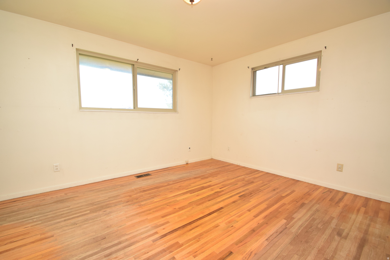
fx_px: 162
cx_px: 195
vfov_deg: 77.3
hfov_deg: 100.4
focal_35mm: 15
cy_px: 130
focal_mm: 10
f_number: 5.6
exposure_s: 1/125
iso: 720
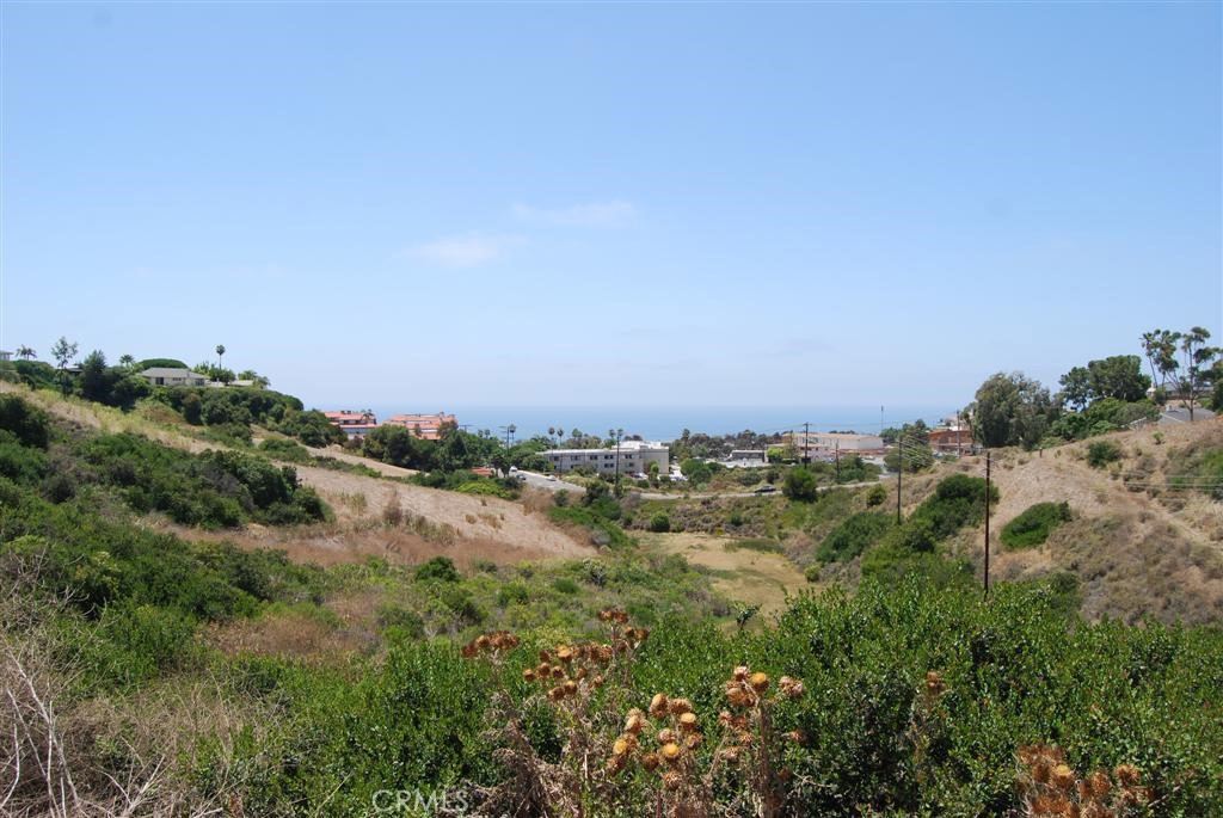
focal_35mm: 27
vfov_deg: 48.0
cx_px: 612
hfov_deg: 67.3
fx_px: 918
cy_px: 409
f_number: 8
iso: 100
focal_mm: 18
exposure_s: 1/250
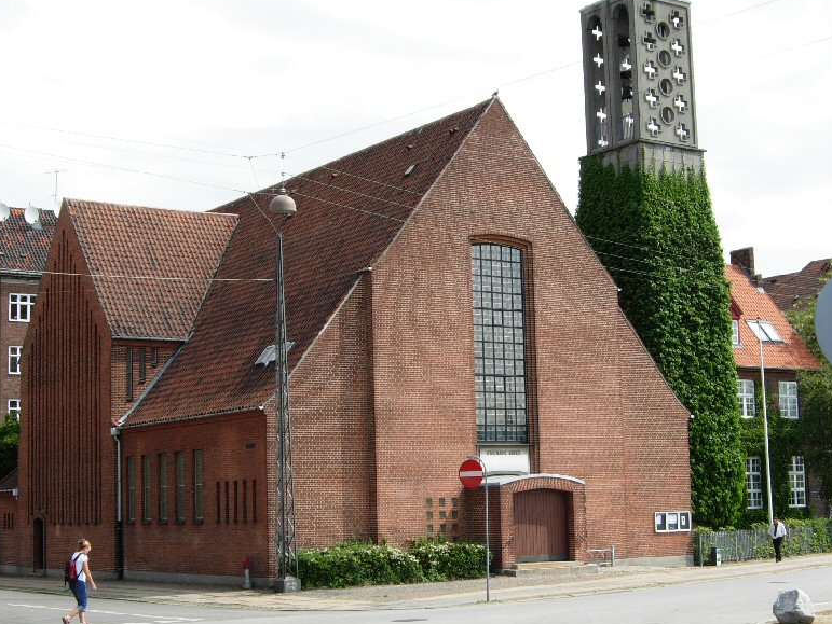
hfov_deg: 34.3
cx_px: 441
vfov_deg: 26.1
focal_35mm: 56
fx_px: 1347
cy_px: 279
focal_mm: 10.1
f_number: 5.4
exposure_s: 1/256
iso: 50
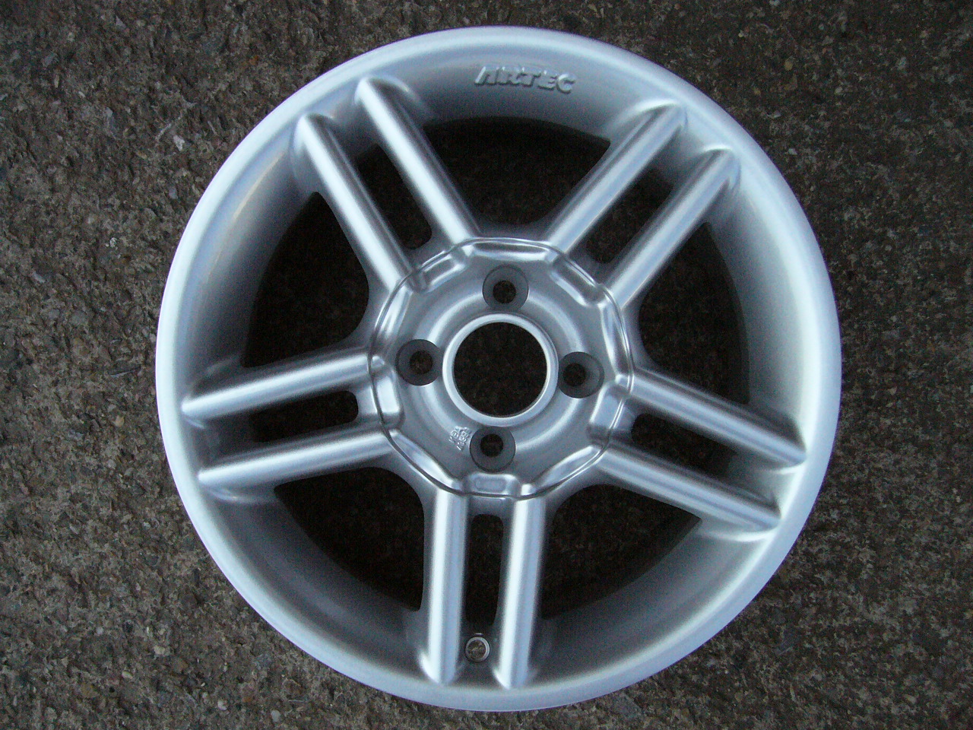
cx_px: 486
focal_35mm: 35
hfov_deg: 52.6
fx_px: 984
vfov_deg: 40.7
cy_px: 365
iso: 400
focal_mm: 5.8
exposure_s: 1/640
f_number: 5.6
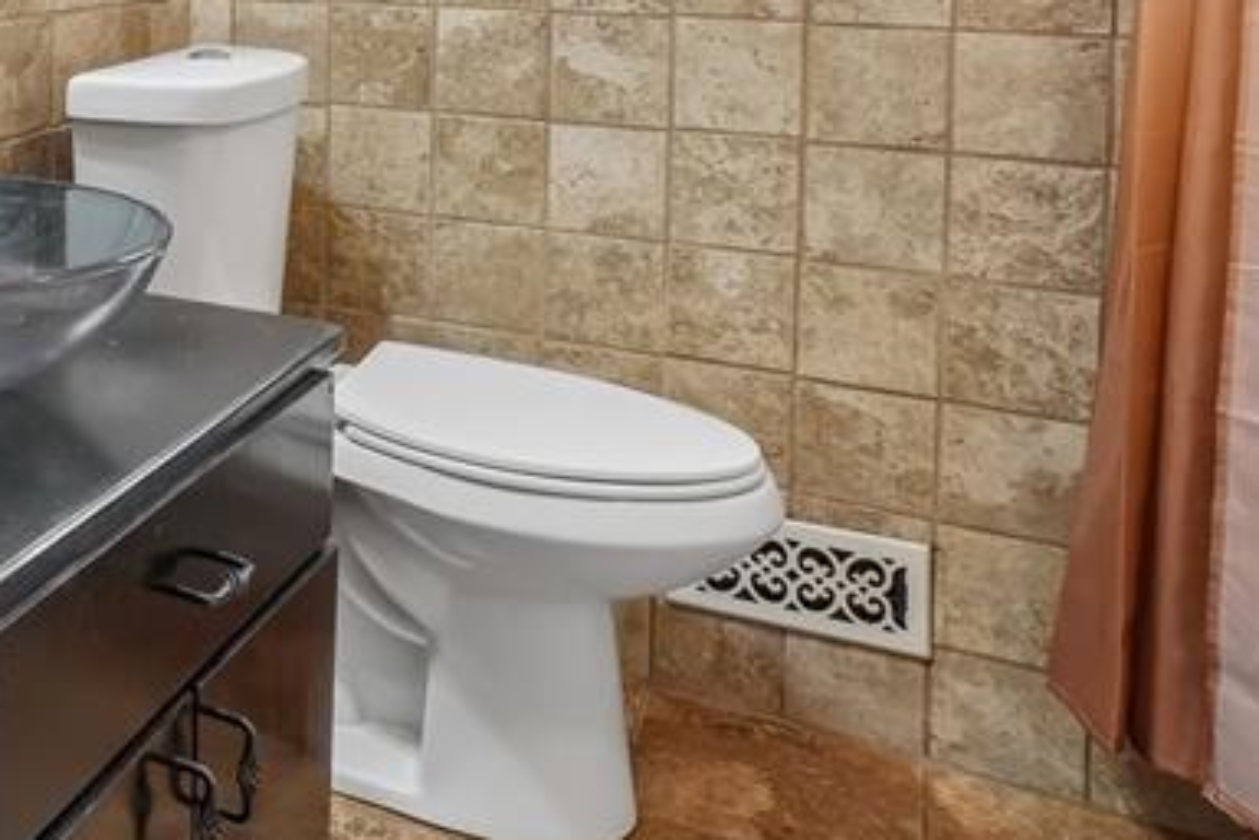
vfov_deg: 29.6
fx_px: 1399
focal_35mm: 40
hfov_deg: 39.3
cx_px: -138
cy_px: -115
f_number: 8
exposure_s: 1/20
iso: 400
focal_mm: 10
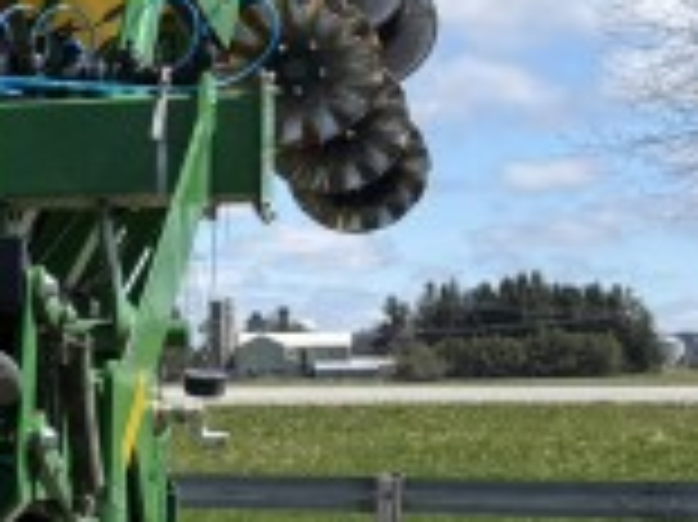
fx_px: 2700
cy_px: 320
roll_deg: -0.3
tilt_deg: +1.5
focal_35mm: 134
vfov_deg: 11.0
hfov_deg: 12.5
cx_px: -820
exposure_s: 1/2151
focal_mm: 5.96
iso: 50
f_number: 1.6
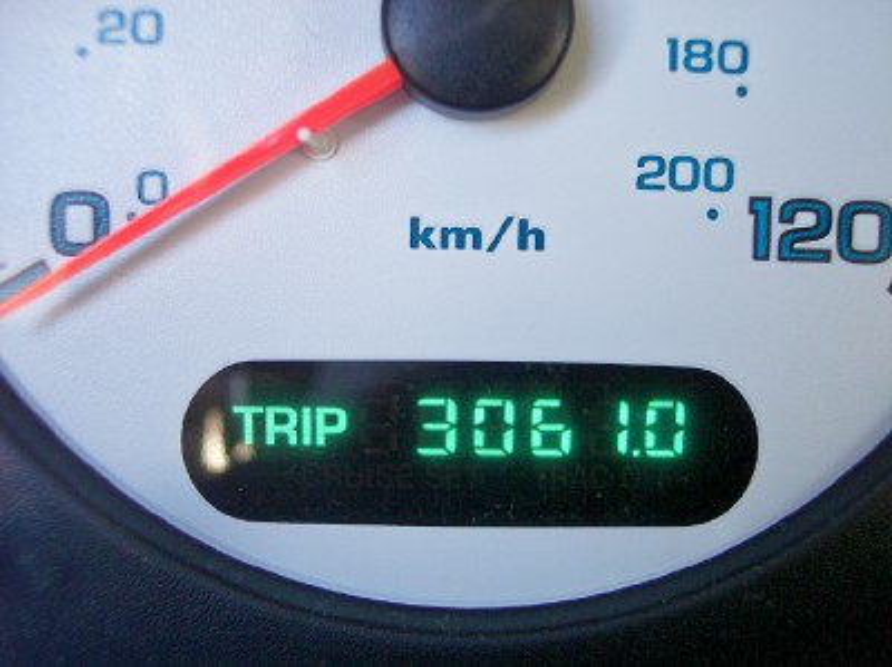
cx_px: 446
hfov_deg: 49.0
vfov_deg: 37.6
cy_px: 334
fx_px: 978
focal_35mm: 38
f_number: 2.8
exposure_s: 1/45
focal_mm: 8
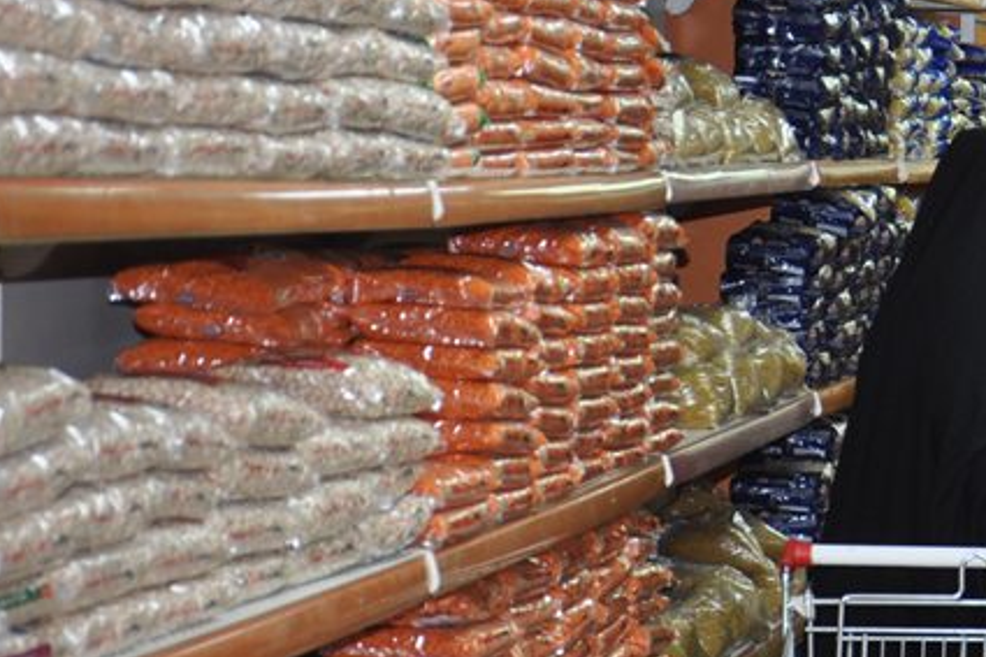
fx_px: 4490
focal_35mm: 164
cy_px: 244
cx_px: 1239
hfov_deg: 12.2
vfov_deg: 8.4
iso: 400
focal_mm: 34
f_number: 4.2
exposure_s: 1/60
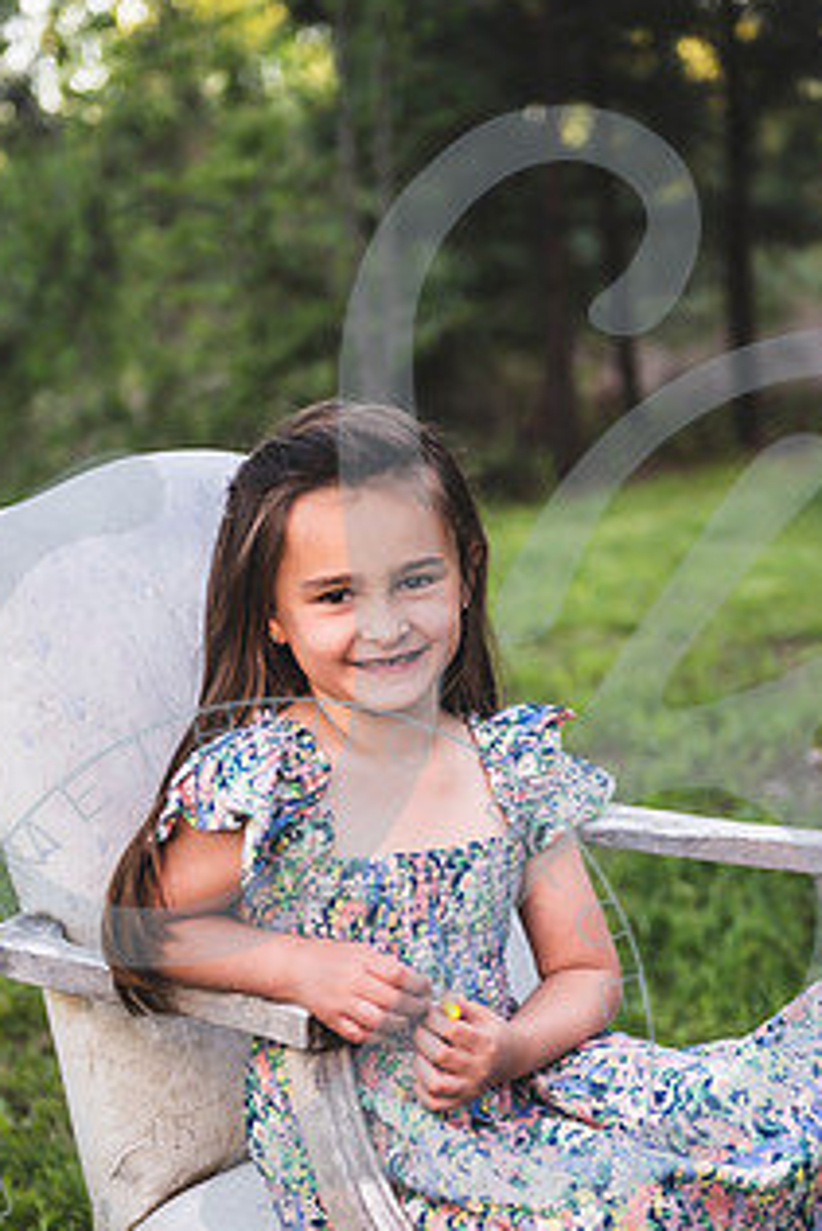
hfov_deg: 18.4
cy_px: 764
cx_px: 467
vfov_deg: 27.2
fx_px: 2532
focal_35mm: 74
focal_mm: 52
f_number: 2.8
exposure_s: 1/125
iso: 100
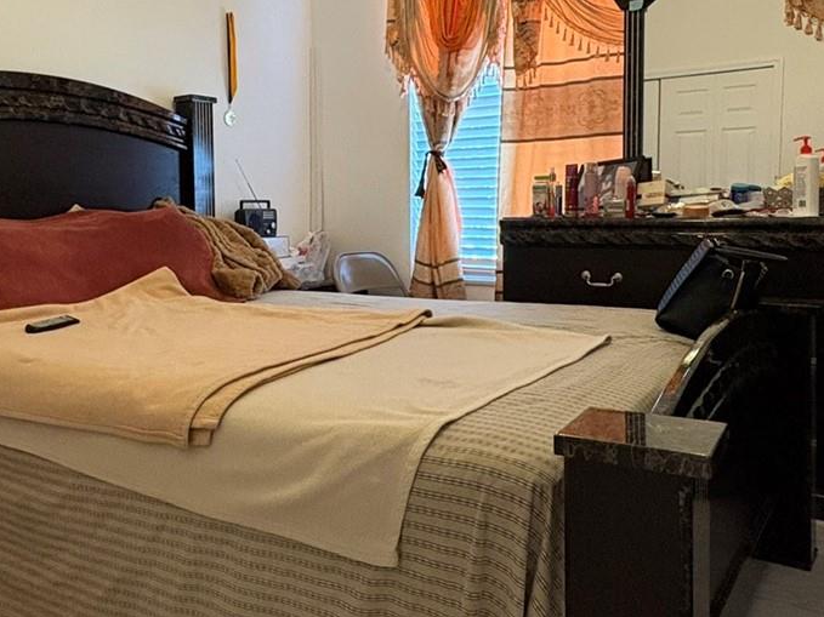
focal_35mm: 33
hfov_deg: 54.6
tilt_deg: -2.3
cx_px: 302
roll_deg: +1.2
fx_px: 785
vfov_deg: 42.7
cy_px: 241
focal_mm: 2.22
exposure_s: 1/60
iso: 500
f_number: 2.2
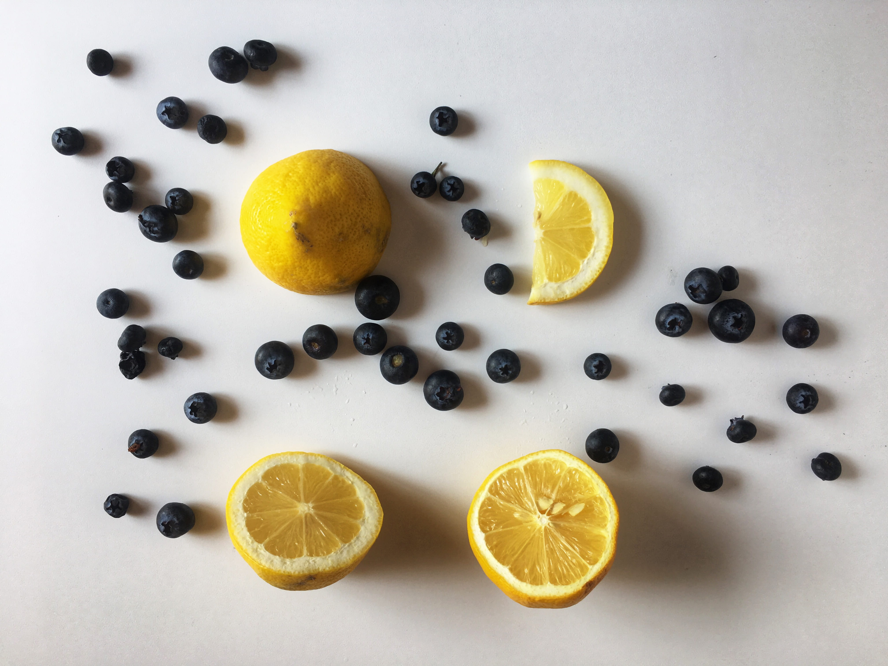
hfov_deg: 61.7
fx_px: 744
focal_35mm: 29
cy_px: 333
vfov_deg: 48.2
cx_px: 444
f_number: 2.2
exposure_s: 1/110
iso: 25
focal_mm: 4.15
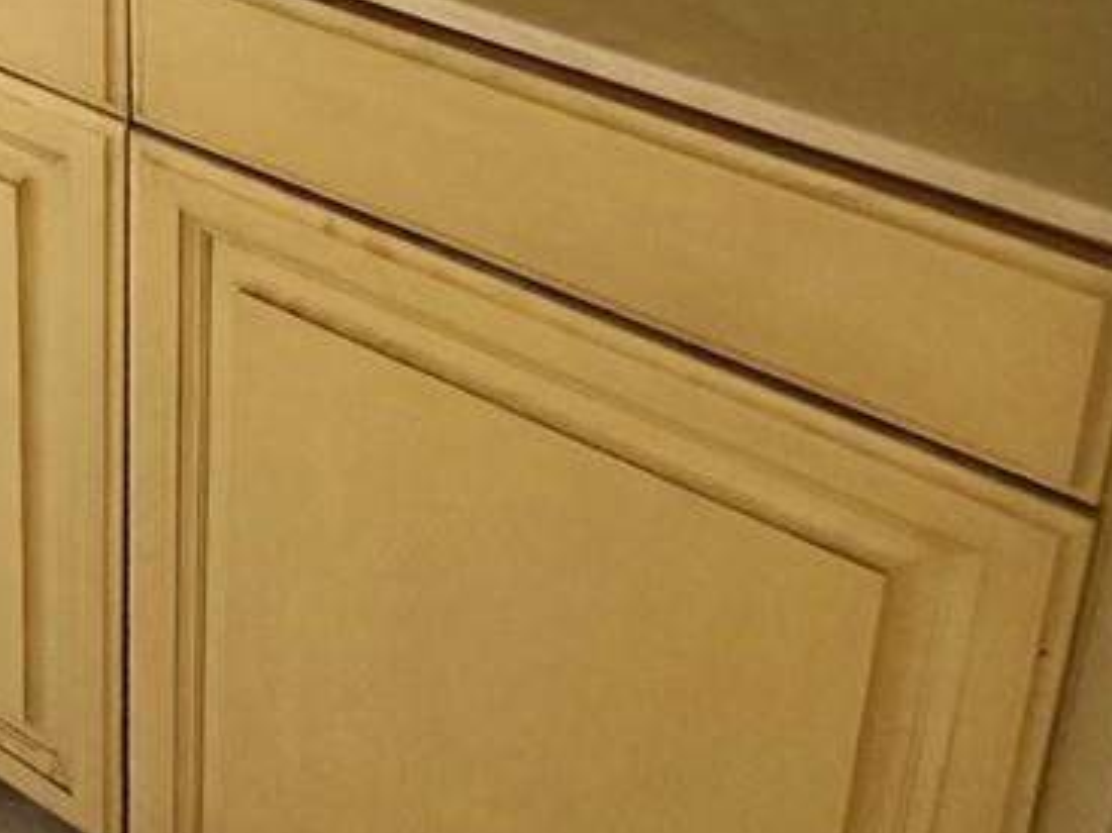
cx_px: -161
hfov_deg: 28.3
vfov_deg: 19.7
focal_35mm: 61
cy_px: -524
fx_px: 1959
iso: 400
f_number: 2.2
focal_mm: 2.22
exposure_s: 1/60
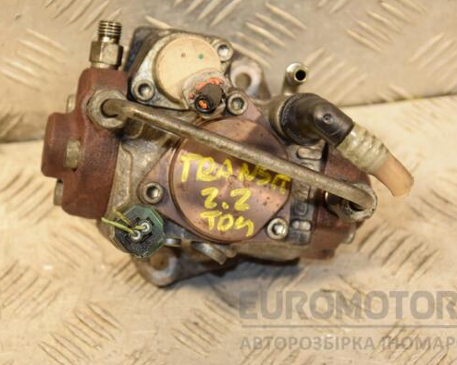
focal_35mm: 106
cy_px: 182
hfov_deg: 18.1
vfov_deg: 14.5
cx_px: 222
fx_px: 1433
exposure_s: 1/160
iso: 800
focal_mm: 62
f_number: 5.3
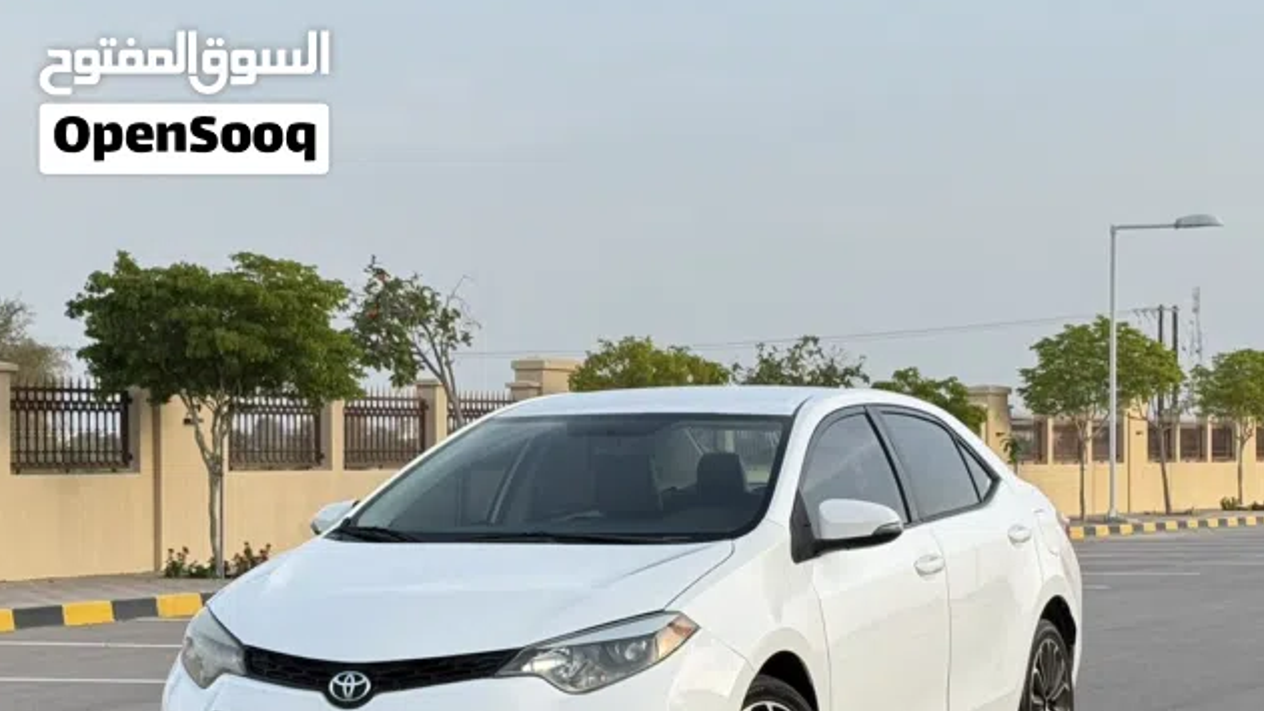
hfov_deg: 39.2
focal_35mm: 53
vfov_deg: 22.6
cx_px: 631
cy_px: 463
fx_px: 1776
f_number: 1.78
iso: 80
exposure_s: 1/762
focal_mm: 6.76
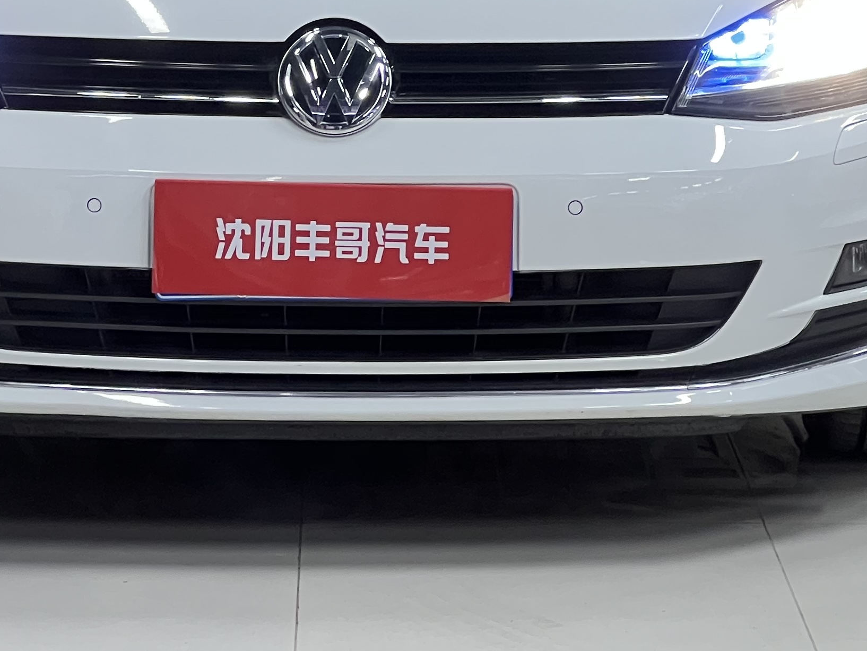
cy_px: -67
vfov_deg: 7.8
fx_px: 4759
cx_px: 344
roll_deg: +0.3
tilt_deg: -4.9
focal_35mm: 190
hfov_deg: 10.4
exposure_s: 1/50
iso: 320
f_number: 2.8
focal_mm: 9
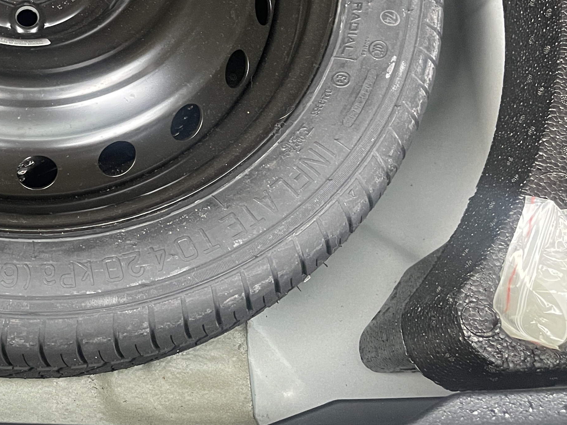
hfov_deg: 31.7
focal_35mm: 55
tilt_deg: -68.1
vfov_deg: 26.0
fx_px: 901
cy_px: 79
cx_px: -28
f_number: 1.6
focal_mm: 5.1
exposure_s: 1/35
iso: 640
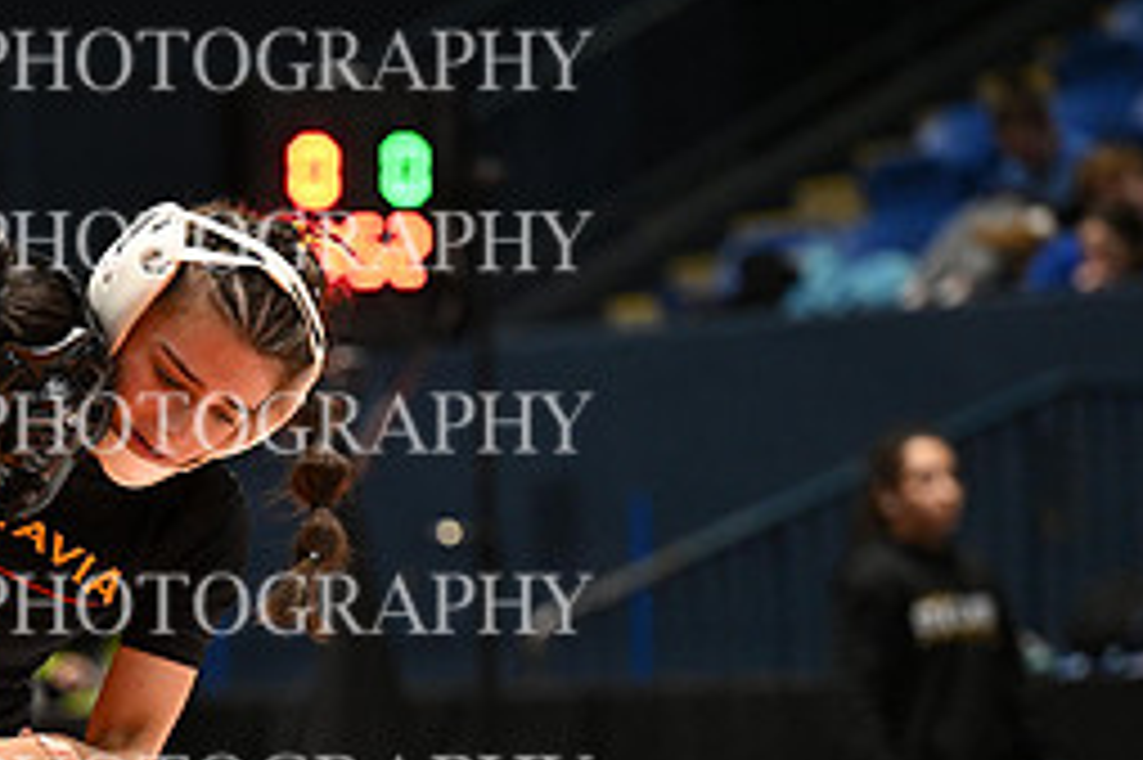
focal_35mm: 240
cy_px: 695
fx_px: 7615
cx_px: -58
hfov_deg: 8.5
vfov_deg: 5.7
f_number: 2.8
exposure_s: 1/767
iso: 3200
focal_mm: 105
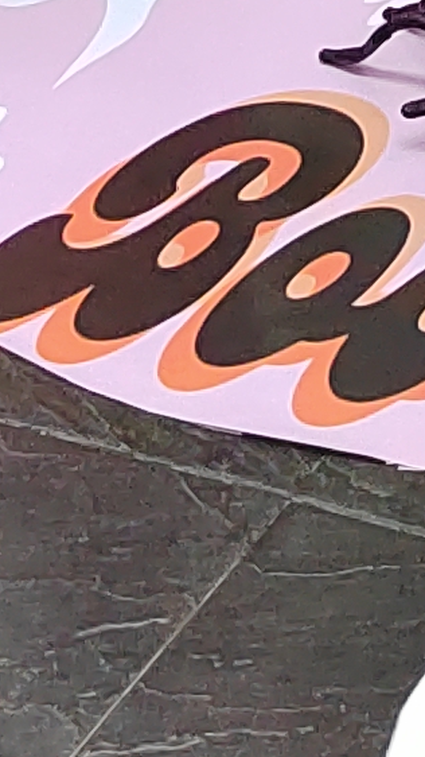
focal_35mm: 174
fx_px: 3487
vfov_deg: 9.9
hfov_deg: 6.8
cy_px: -1373
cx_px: 701
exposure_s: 1/100
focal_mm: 5.52
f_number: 1.9
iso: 1103
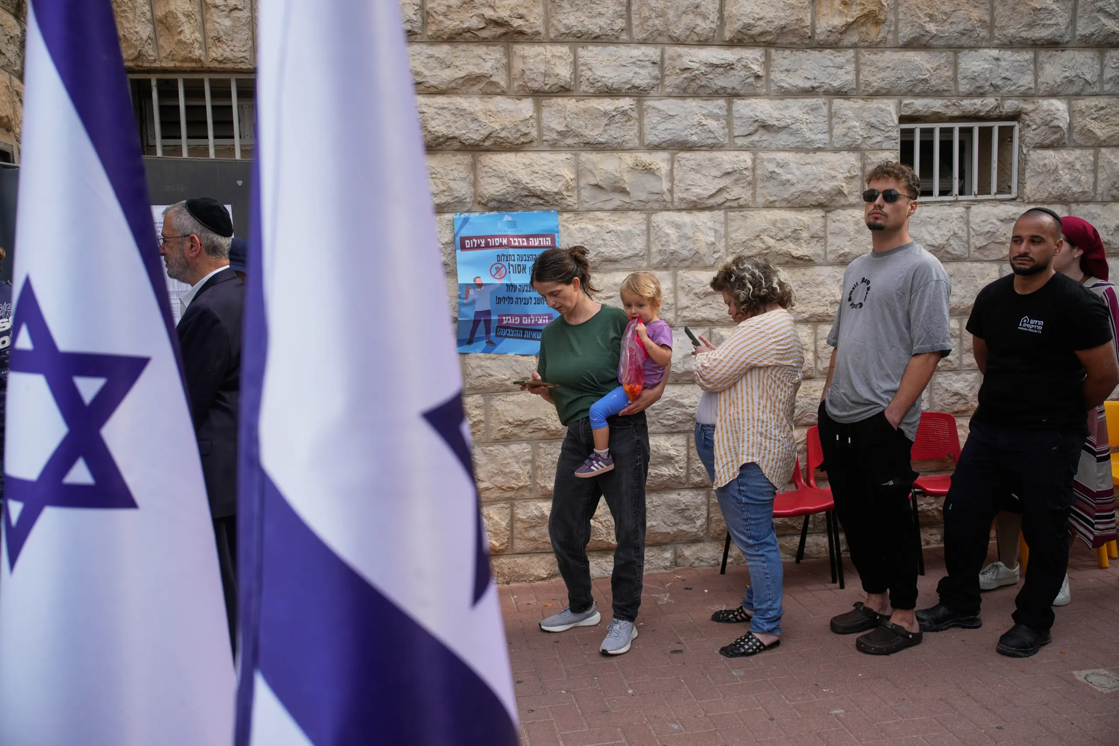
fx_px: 964
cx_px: 560
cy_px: 373
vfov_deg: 42.3
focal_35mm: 31
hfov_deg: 60.3
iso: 200
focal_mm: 31
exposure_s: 1/800
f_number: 2.8
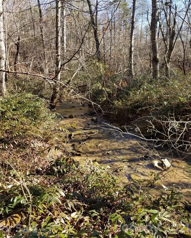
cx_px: 93
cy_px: 109
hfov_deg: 51.5
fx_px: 198
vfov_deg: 62.1
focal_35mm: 28
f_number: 1.7
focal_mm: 4.3
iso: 50
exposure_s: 1/463
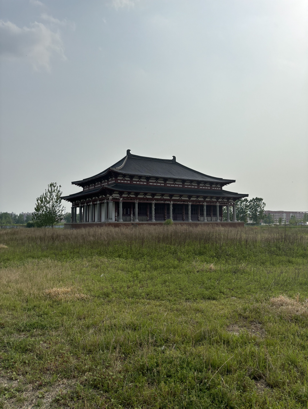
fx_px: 308
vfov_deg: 67.3
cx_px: 154
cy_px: 204
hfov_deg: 53.1
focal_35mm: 26
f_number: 1.6
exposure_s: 1/9091
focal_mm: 5.96
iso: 50
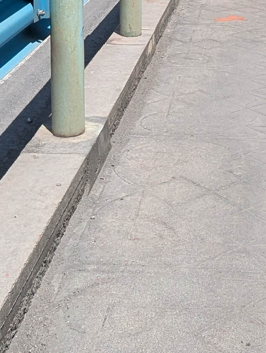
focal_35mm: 76
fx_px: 777
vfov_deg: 23.8
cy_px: -50
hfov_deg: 19.3
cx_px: 190
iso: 51
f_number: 2.2
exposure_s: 1/1587
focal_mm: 2.35
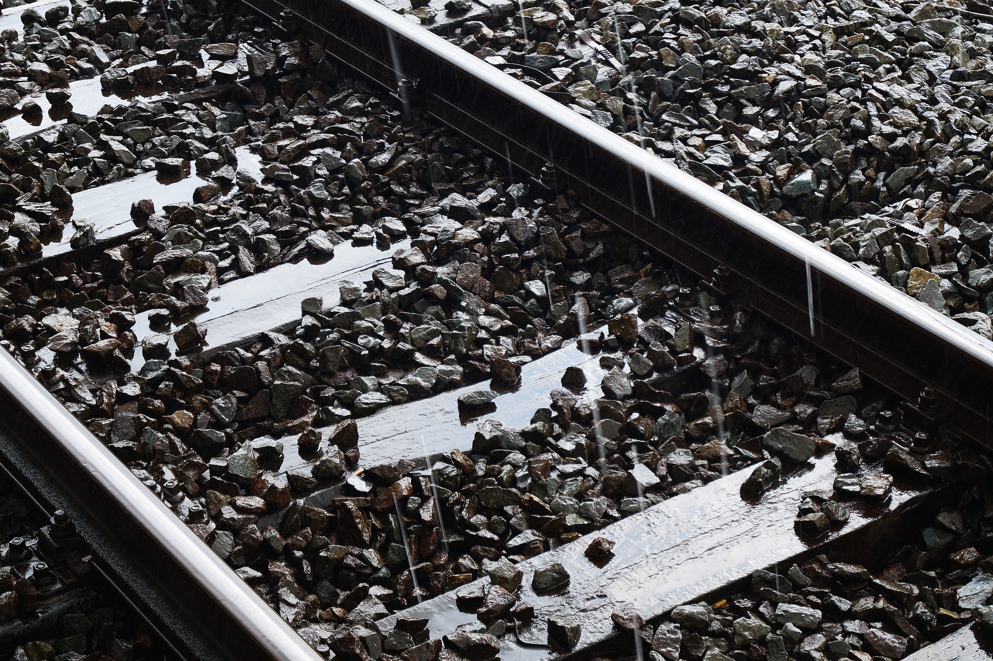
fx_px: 2274
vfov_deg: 16.5
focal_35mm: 82
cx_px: 496
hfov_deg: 24.6
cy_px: 330
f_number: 5.6
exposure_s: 1/40
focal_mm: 55
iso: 200
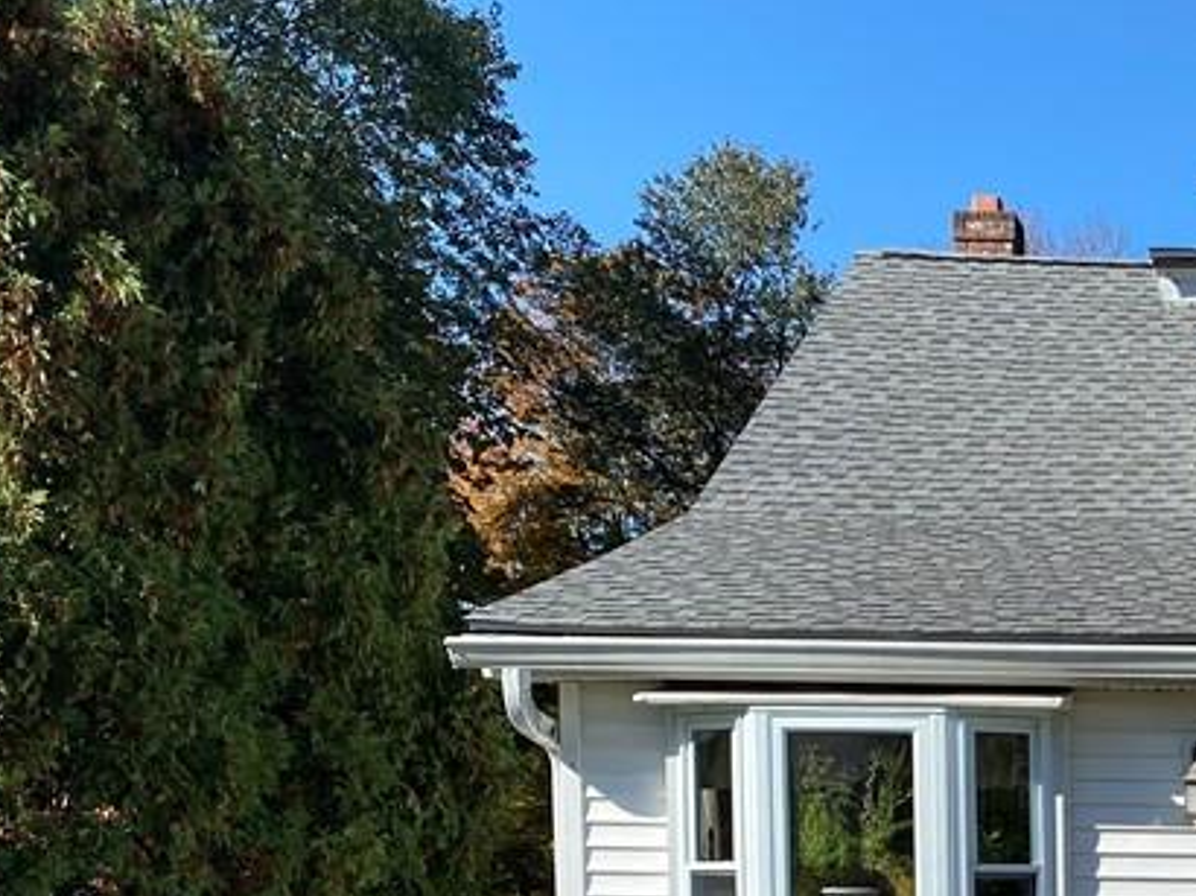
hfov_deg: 26.4
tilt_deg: -4.9
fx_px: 2244
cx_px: 1450
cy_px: 1065
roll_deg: -0.8
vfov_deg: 21.1
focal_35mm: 65
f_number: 1.8
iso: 32
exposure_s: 1/2358
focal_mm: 4.25
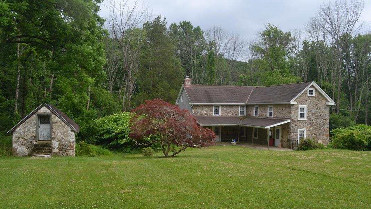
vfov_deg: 40.2
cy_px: 111
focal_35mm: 29
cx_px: 183
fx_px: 285
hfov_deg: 66.1
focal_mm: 18
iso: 100
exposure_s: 1/160
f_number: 6.3
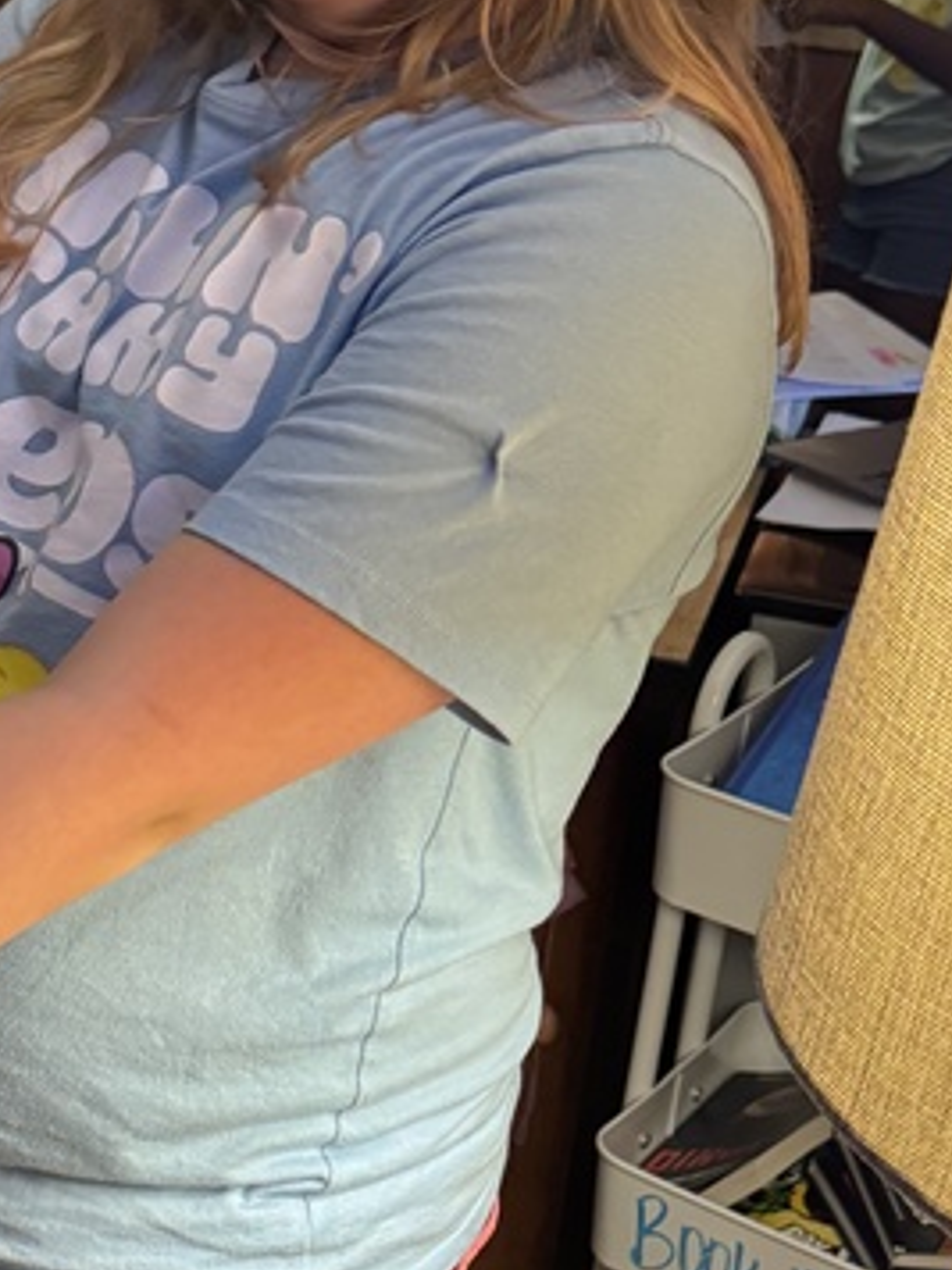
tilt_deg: -26.8
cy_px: 835
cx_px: 182
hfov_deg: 21.0
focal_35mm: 69
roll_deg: -4.7
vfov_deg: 28.0
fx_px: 2530
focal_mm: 6.76
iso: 640
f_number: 1.78
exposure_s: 1/60
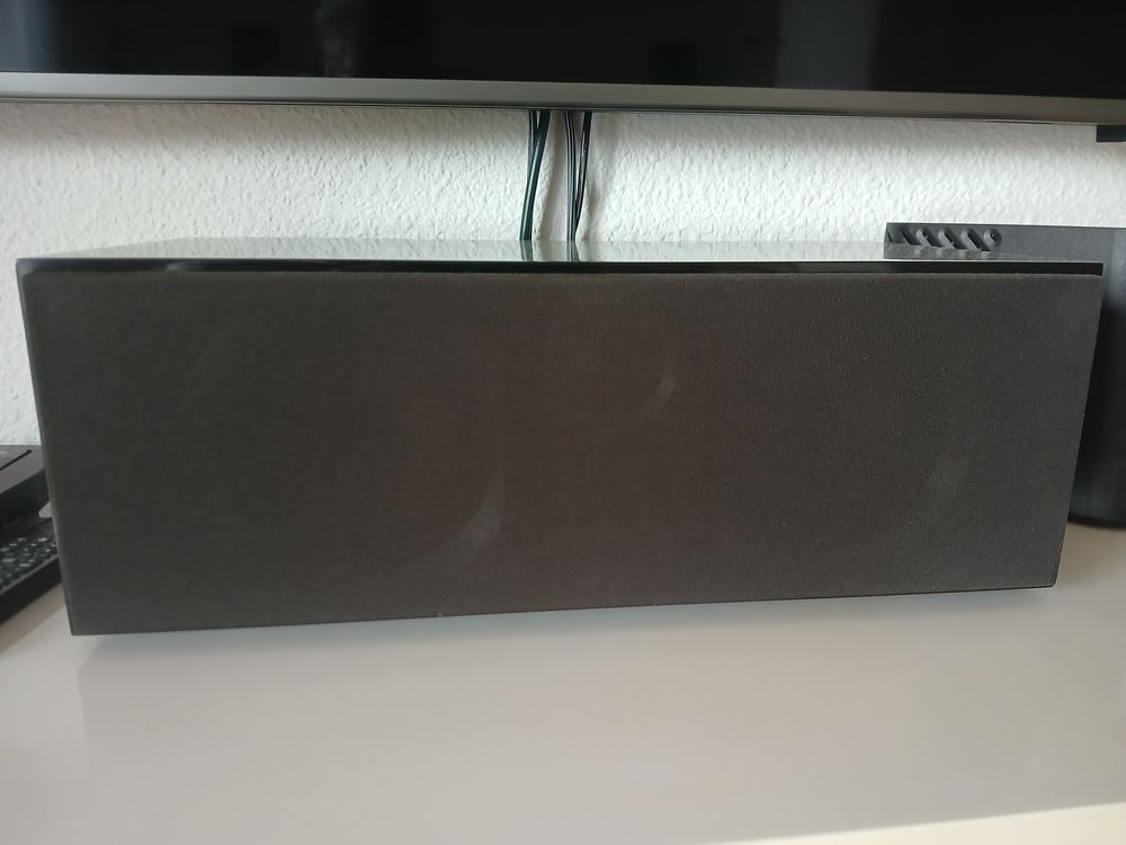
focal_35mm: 26
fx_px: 846
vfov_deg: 53.1
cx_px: 563
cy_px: 422
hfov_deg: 67.3
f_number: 1.8
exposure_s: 1/50
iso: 200
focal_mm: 3.98
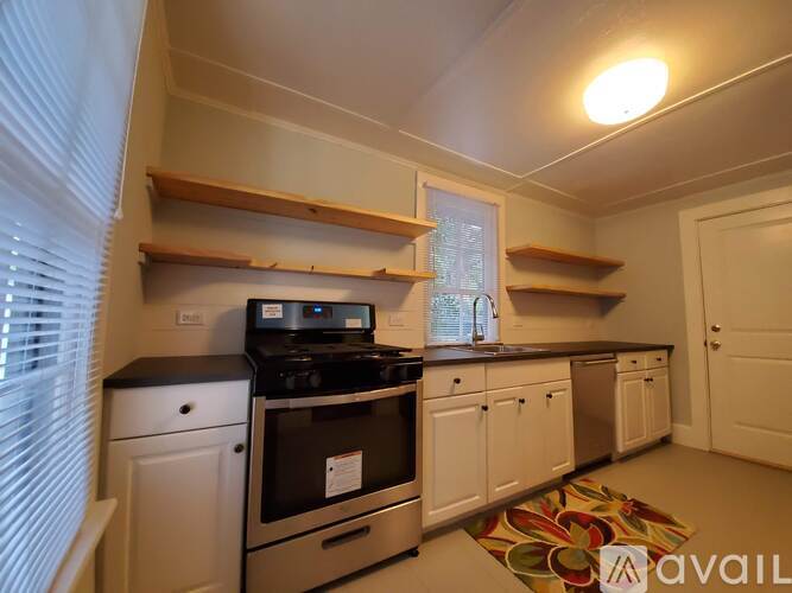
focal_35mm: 13
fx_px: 297
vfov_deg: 89.9
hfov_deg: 106.2
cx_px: 396
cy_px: 296
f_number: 2.2
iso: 500
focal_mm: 1.8
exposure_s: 1/39
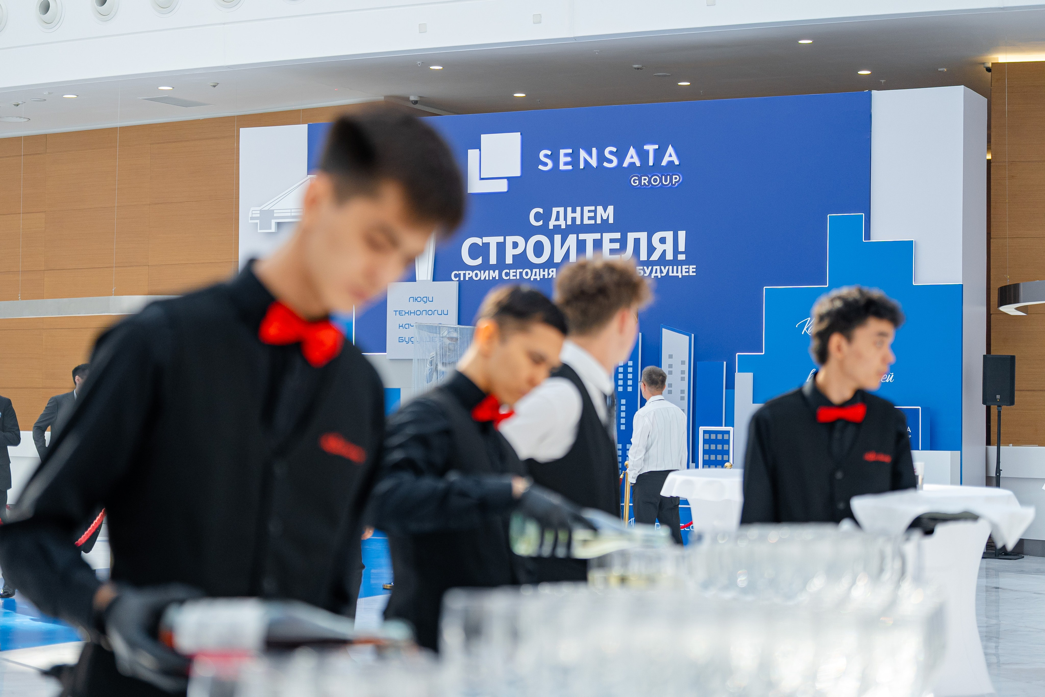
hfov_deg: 28.8
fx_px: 2032
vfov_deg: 19.5
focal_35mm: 70
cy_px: 348
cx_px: 522
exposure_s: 1/500
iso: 500
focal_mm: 70
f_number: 2.8
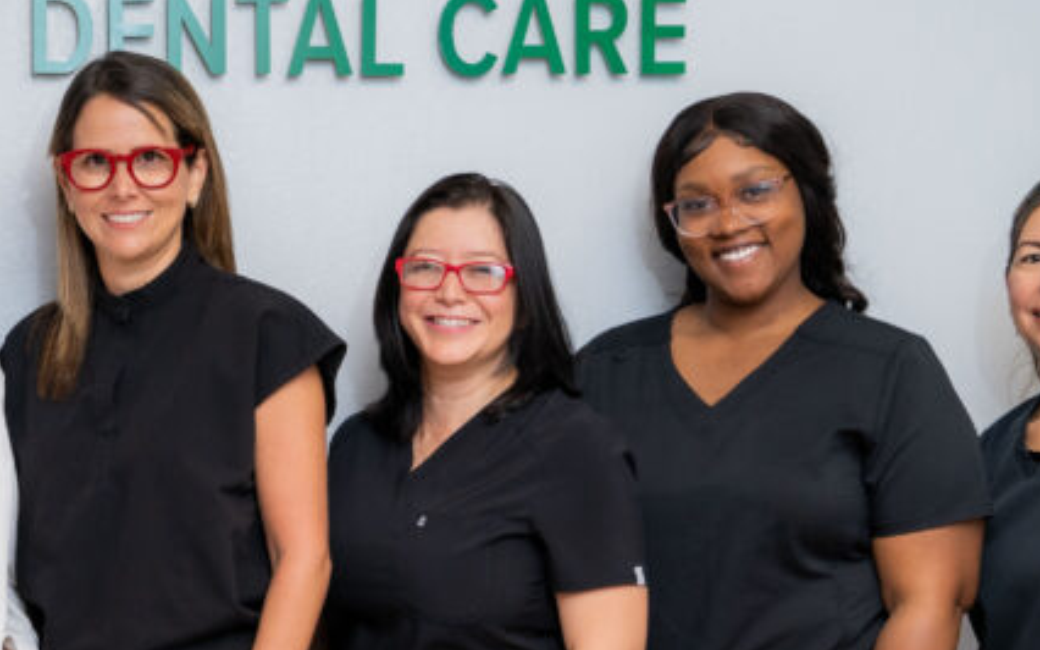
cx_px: 115
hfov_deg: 25.8
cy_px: 475
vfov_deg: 16.8
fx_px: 2195
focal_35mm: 77
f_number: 3.5
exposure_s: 1/160
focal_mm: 31.6
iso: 500
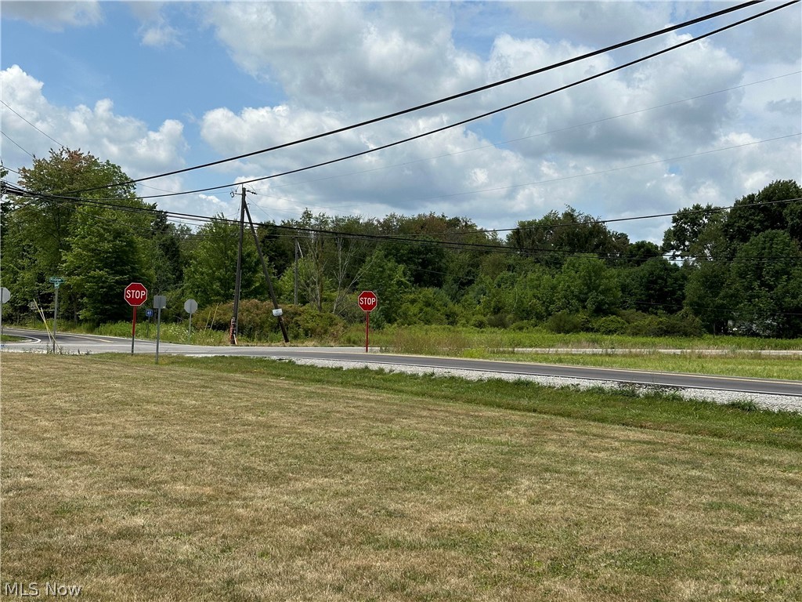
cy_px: 301
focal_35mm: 48
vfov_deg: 30.3
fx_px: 1112
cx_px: 401
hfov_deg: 39.7
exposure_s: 1/4785
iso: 64
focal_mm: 6.86
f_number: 1.78
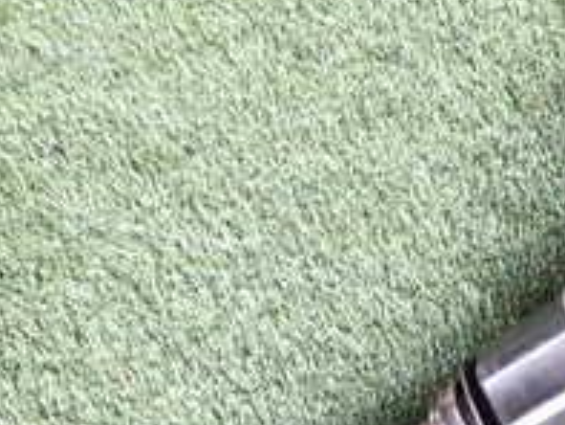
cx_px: 720
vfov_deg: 18.9
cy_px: 419
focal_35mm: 76
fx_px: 1241
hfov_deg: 23.0
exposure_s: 1/60
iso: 200
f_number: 2
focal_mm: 4.5
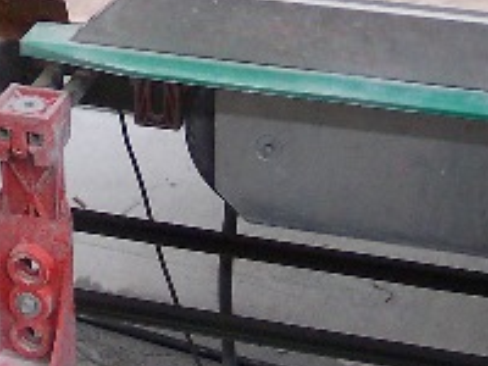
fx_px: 2143
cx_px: 112
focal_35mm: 152
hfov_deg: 12.9
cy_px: -134
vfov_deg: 9.6
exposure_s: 1/125
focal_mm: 8
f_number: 2.8
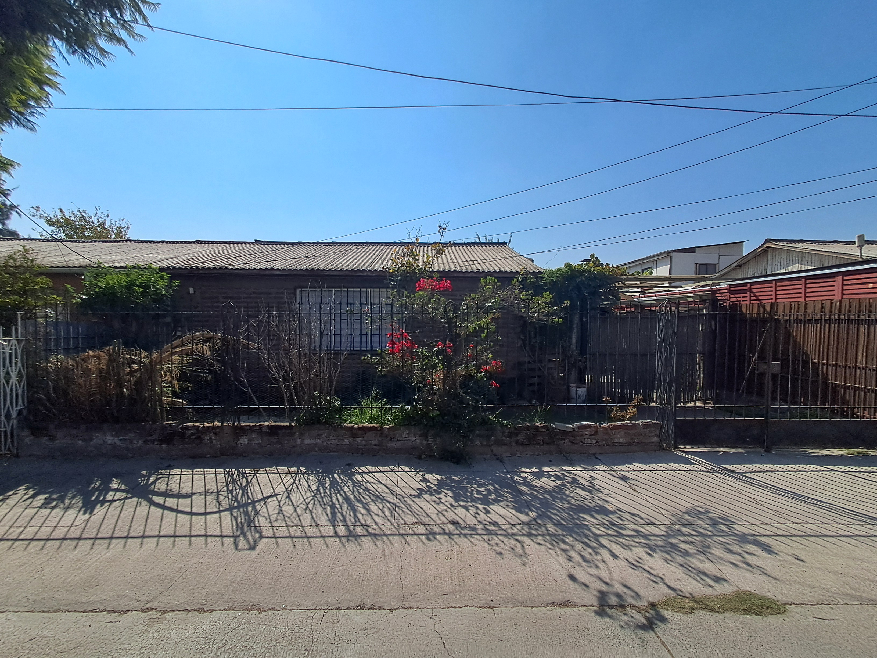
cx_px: 438
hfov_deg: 94.5
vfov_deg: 78.1
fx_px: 405
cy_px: 329
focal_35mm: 16
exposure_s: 1/3185
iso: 40
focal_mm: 1.64
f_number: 2.2
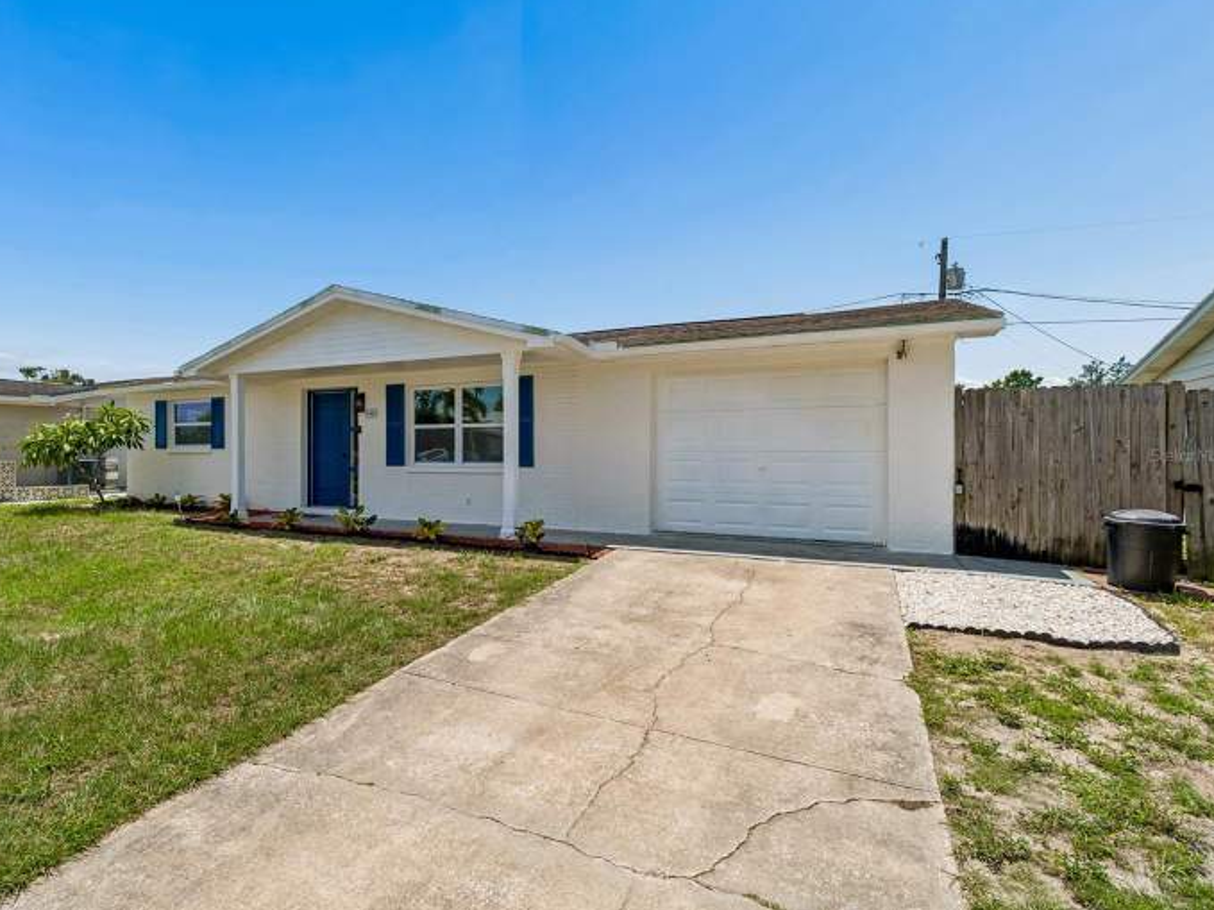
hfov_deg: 90.4
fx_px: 596
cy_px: 455
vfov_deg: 74.7
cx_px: 515
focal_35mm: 17
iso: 200
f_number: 7.1
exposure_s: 1/2000
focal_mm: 10
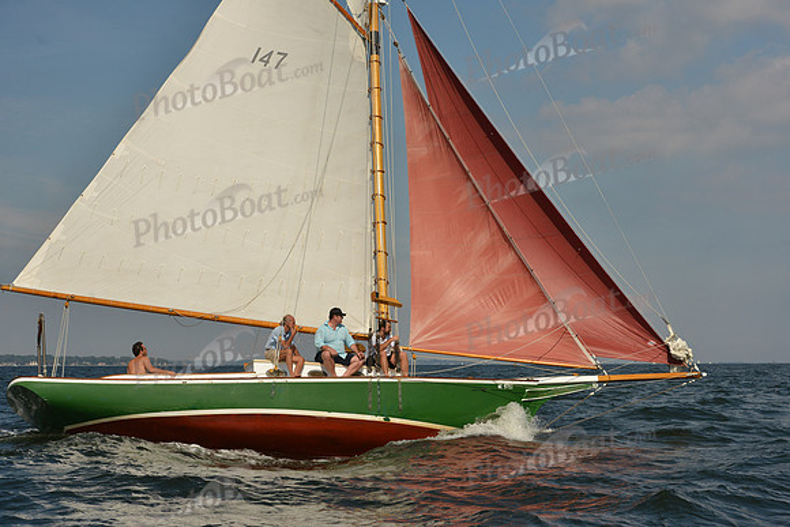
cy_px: 264
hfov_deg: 28.8
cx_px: 395
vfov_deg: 19.5
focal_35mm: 70
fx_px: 1536
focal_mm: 70
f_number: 10
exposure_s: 1/1000
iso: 500
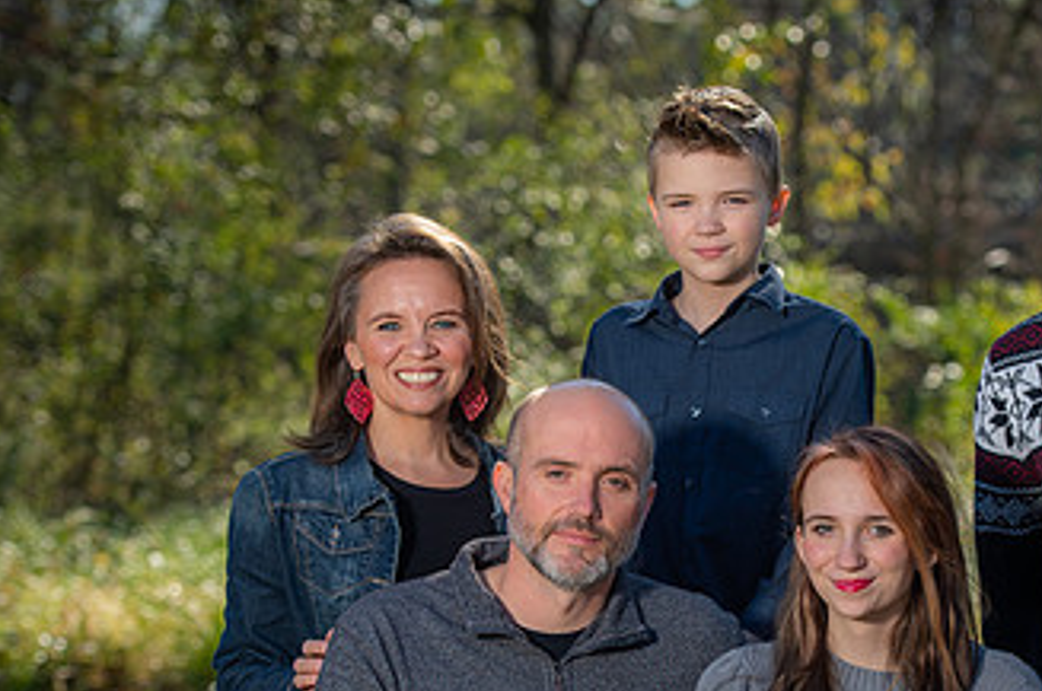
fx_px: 5029
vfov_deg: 7.8
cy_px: 576
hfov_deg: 11.8
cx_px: 762
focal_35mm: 174
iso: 50
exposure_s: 1/250
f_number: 4.5
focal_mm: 98
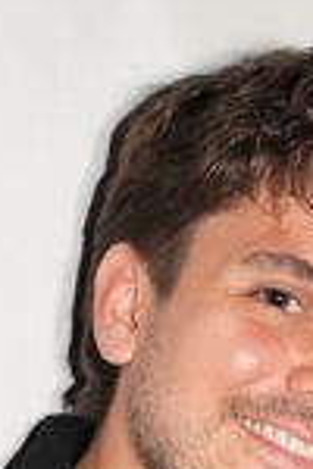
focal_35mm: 161
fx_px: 2097
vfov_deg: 11.9
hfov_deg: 8.5
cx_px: 182
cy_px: 818
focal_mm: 23.9
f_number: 2.8
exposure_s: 1/160
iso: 3200
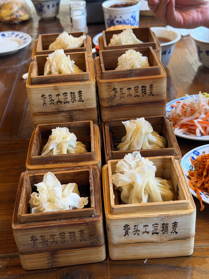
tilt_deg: -33.7
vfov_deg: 39.7
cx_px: 104
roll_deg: +4.7
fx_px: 386
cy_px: 140
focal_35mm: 48
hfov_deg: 30.3
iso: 64
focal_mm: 6.76
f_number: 1.78
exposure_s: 1/50
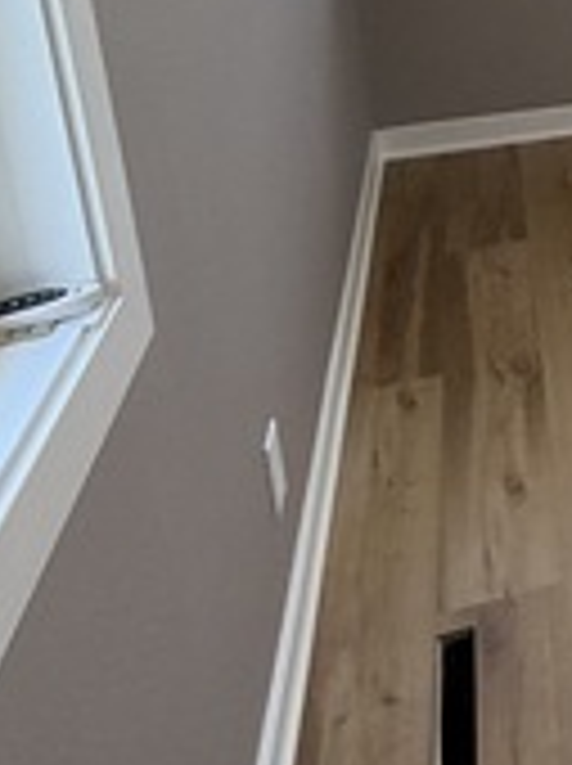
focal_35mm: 55
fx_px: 1215
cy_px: -38
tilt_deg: -13.4
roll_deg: +0.2
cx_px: 968
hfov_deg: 20.5
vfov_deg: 31.7
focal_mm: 2.22
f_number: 2.2
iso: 320
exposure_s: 1/120
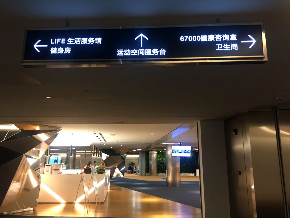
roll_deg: -2.3
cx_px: 145
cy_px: 109
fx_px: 243
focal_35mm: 29
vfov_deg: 48.2
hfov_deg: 61.7
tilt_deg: +10.8
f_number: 2.2
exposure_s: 1/33
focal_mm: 4.15
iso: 160
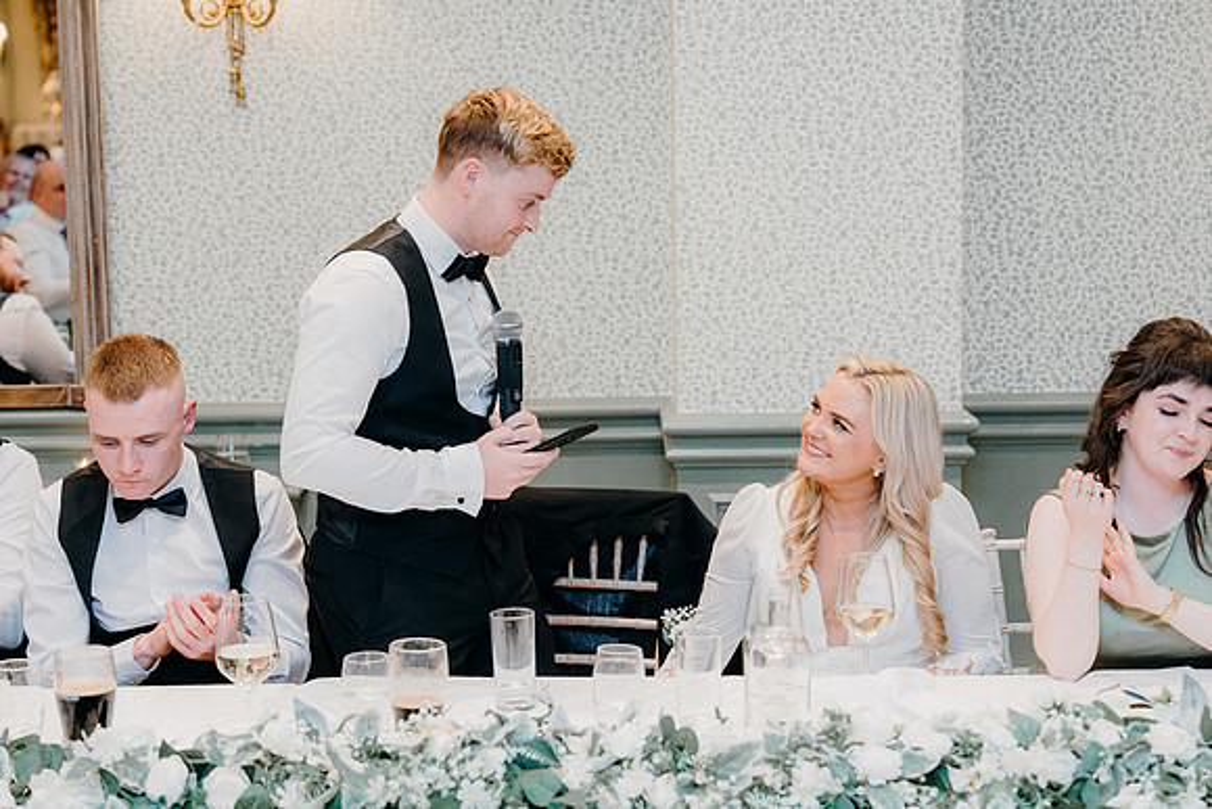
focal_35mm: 70
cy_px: 404
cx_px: 606
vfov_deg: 19.5
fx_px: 2357
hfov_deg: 28.8
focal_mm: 70
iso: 2500
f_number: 3.5
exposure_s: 1/160
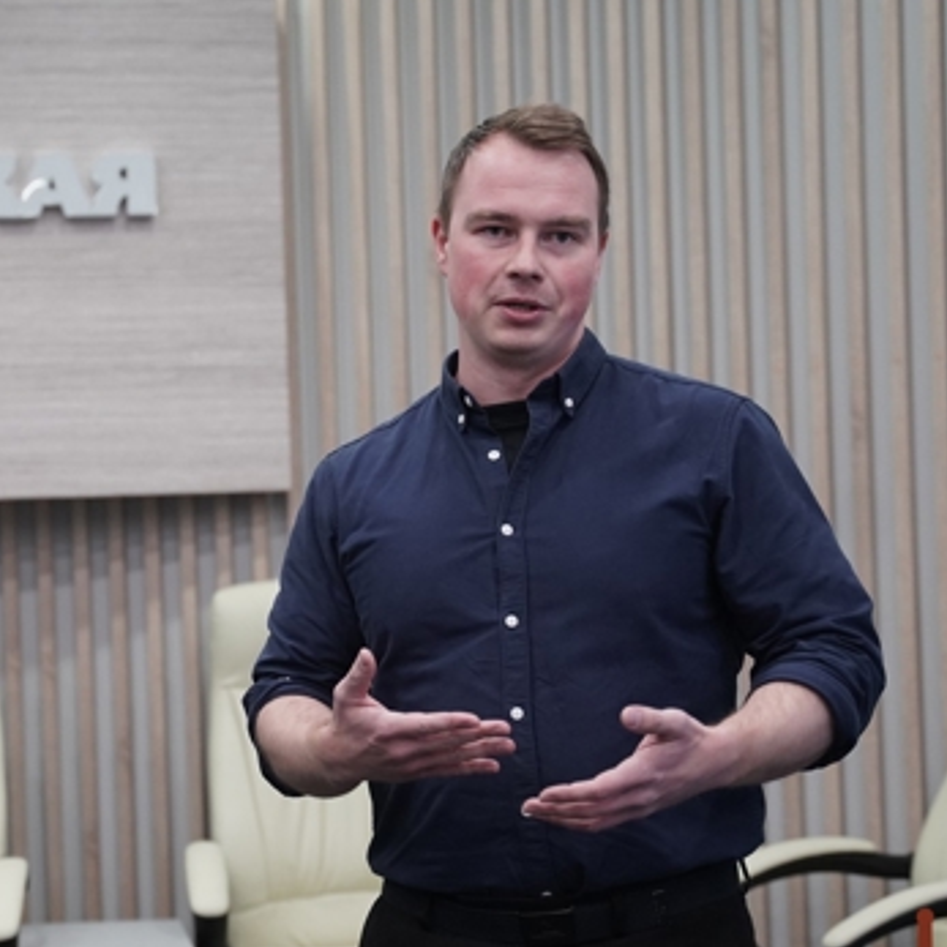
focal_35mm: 90
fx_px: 2786
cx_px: 74
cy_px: 592
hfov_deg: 18.9
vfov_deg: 19.3
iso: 2000
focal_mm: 49
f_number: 2.8
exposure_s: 1/320
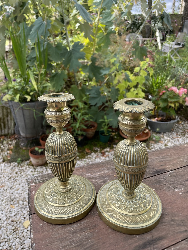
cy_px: 125
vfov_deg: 67.3
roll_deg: +2.2
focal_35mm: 26
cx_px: 94
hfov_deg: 53.1
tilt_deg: -25.7
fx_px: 188
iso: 32
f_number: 1.6
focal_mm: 4.2
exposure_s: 1/658
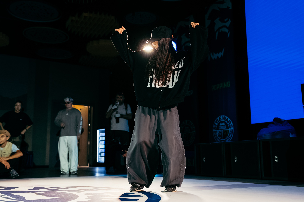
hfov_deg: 46.7
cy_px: 101
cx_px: 152
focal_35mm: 42
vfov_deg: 32.1
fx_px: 352
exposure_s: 1/500
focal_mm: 38
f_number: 2.8
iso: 2500
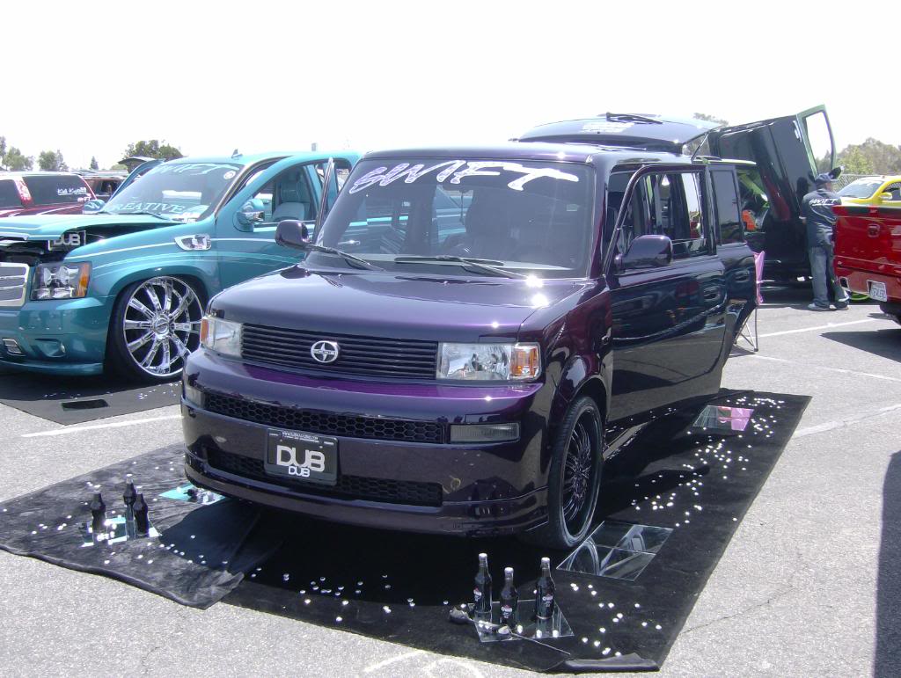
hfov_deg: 51.3
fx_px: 938
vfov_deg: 39.7
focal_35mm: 36
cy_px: 339
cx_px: 450
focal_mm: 6
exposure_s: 1/218
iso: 100
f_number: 4.7
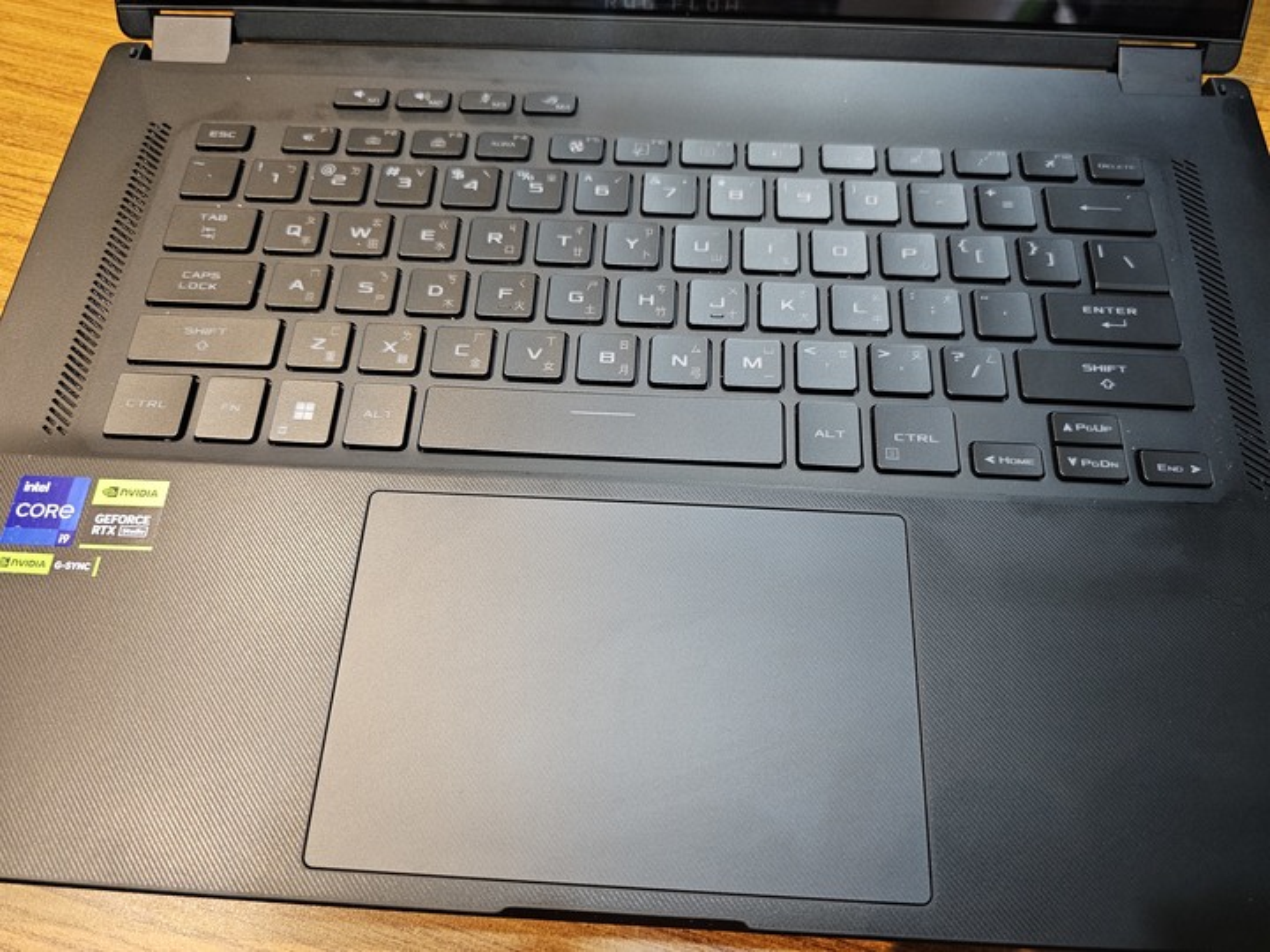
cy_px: 476
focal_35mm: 23
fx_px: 844
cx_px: 635
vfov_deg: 58.9
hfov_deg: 73.9
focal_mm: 6.3
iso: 640
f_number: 1.7
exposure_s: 1/40
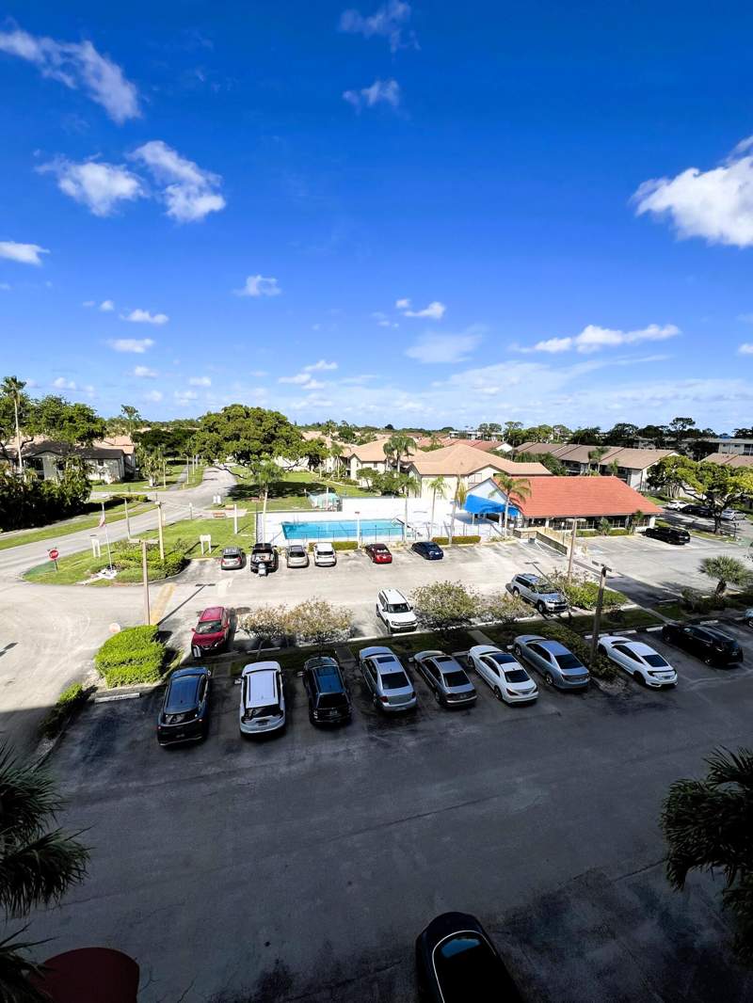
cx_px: 376
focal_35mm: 14
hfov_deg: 85.7
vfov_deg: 102.1
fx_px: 406
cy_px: 502
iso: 32
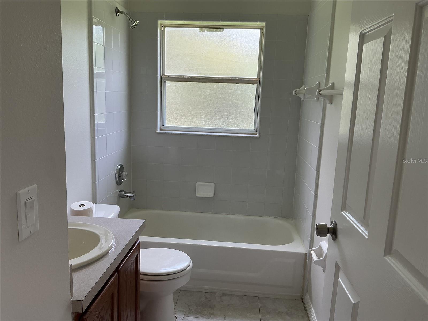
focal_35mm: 29
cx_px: 214
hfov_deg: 61.7
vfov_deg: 48.2
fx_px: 359
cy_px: 160
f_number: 1.8
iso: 32
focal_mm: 3
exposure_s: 1/120
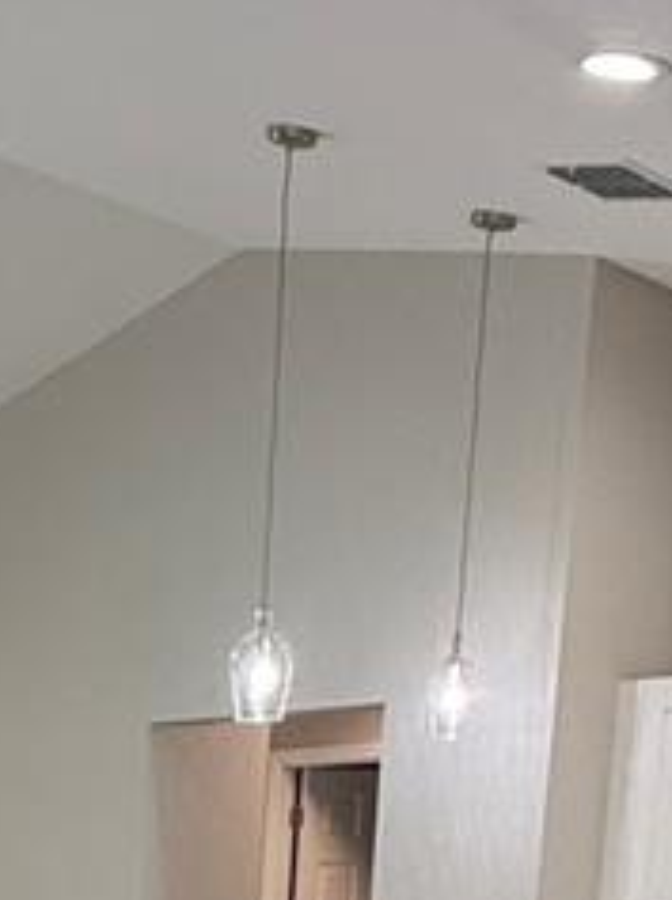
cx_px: -144
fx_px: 1843
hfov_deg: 19.4
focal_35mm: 71
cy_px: 1352
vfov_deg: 22.5
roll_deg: +0.0
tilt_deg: -13.8
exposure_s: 1/120
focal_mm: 2.22
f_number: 2.2
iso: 160
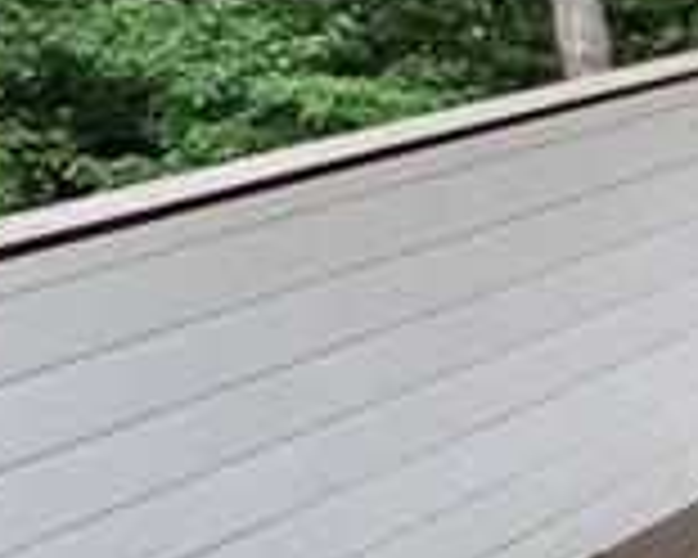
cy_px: -68
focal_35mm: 90
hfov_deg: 14.9
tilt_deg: -6.0
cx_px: 1590
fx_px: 1859
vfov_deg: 16.5
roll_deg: -2.6
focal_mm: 2.22
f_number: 2.2
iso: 160
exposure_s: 1/99
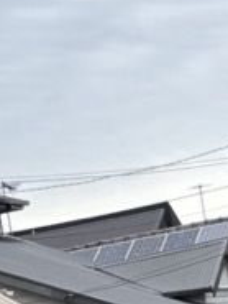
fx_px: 1579
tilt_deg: -5.6
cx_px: 235
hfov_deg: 8.2
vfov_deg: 10.3
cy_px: 567
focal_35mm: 180
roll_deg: +9.2
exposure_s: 1/927
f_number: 1.6
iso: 50
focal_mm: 5.96
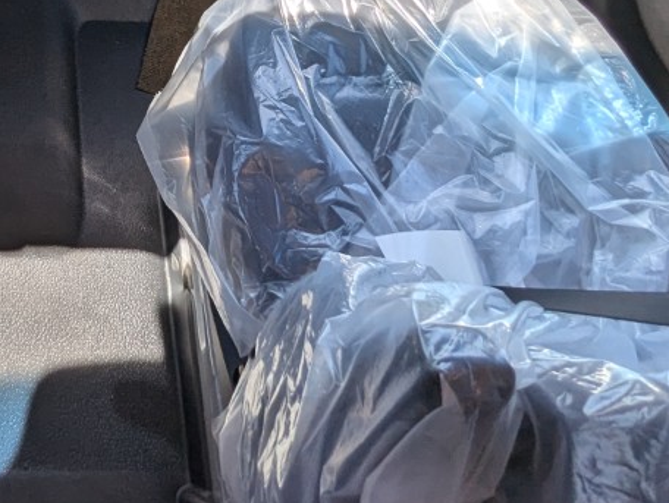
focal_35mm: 49
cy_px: -128
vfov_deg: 26.0
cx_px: -21
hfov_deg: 34.8
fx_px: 948
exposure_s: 1/451
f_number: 2.2
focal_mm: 2.35
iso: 39
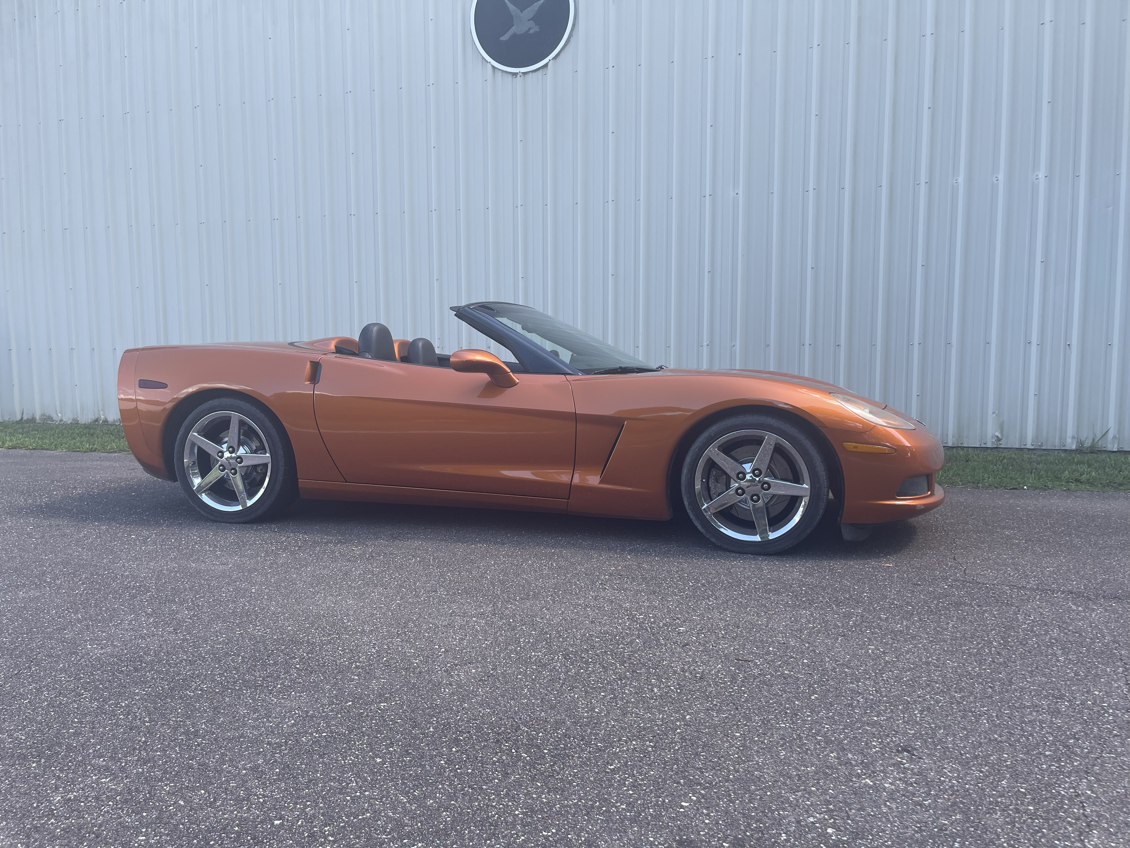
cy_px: 424
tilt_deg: -7.1
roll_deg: -0.1
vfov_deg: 54.9
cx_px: 565
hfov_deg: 69.4
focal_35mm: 25
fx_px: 816
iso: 32
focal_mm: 5.1
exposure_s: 1/530
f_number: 1.6
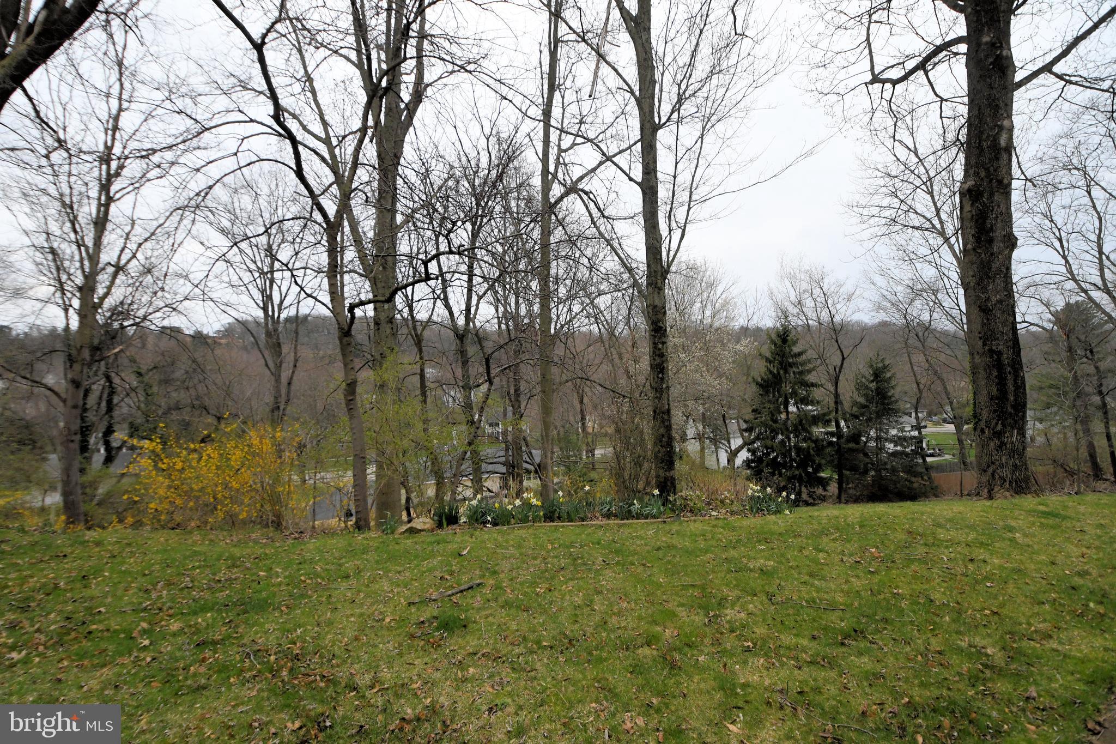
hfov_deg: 100.4
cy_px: 372
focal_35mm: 15
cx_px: 558
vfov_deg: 77.3
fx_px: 465
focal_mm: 10
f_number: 5.6
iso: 2000
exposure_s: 1/6400
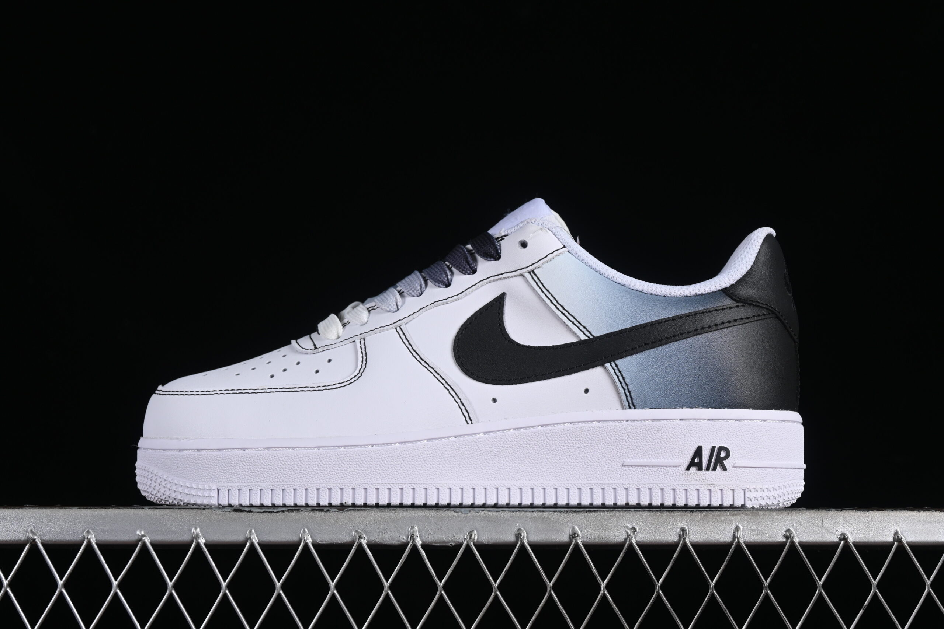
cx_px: 472
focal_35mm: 75
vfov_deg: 18.2
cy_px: 314
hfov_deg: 27.0
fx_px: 1967
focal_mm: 50
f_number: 8
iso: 160
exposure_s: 1/100
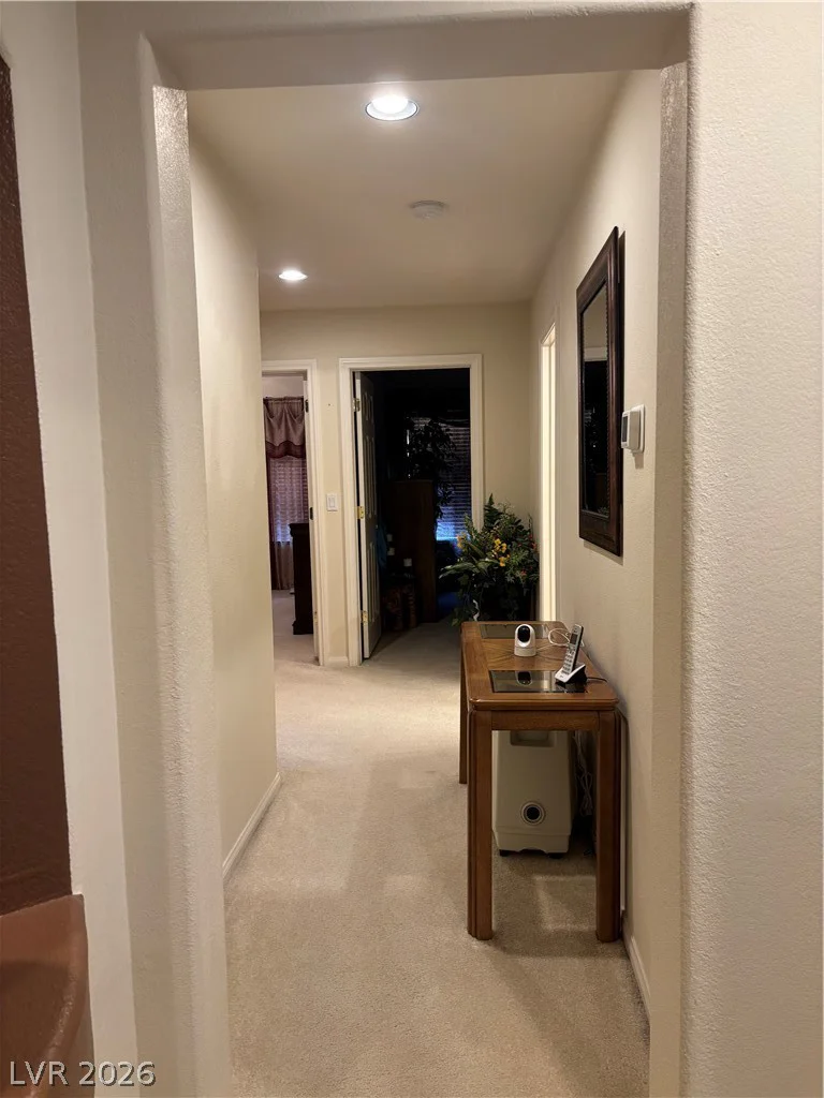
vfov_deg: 67.3
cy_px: 549
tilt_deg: -6.5
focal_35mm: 26
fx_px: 825
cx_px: 412
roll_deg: +0.6
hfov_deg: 53.1
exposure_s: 1/60
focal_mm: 5.96
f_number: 1.6
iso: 160
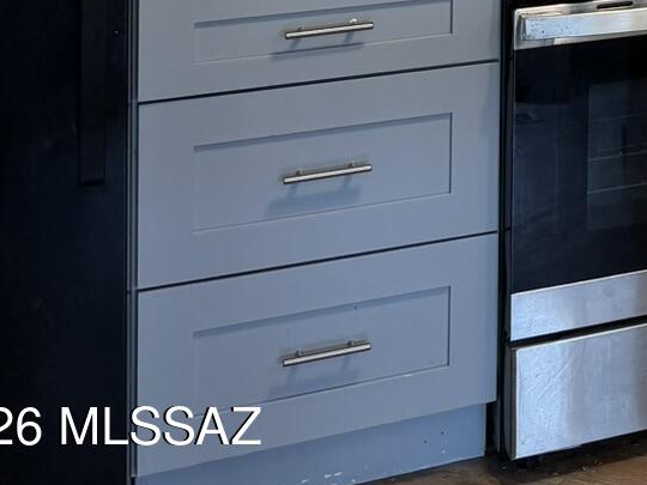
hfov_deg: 17.9
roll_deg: -0.3
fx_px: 1701
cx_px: 1111
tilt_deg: -2.2
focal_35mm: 91
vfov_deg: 14.2
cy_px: -410
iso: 100
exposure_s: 1/60
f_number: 1.78
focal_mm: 6.76
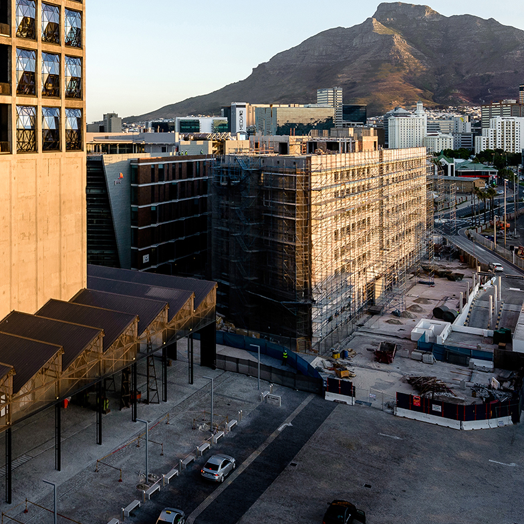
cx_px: 72
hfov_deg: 40.2
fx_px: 668
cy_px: 151
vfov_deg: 41.9
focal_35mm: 39
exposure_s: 1/250
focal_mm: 18
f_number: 7.1
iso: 200
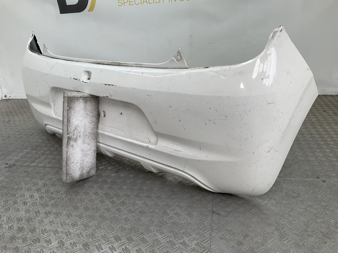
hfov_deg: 61.7
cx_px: 169
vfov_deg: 48.2
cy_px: 126
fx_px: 283
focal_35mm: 29
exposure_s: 1/223
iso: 16
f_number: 1.8
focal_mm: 3
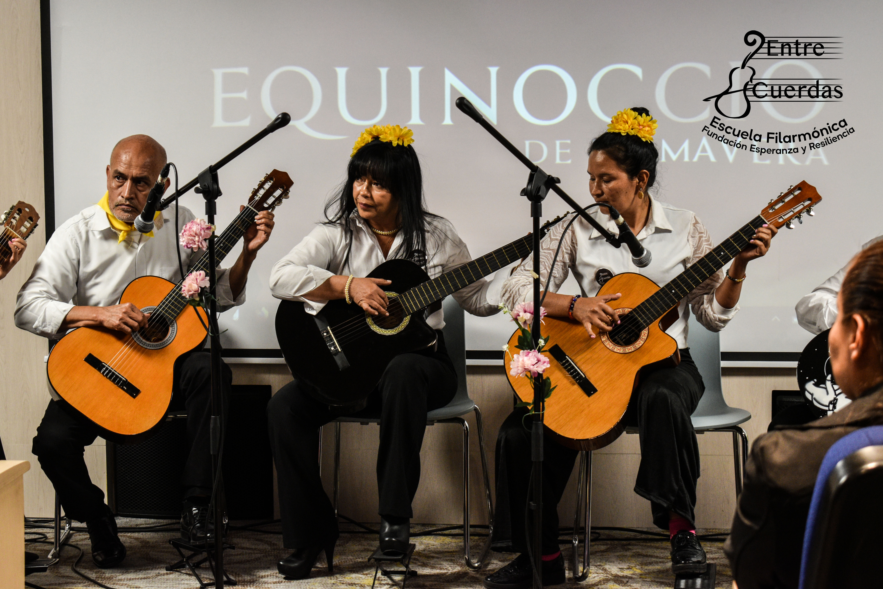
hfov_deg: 28.1
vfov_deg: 18.9
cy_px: 294
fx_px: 1766
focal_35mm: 72
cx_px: 442
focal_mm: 48
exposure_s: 1/30
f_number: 5.3
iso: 900
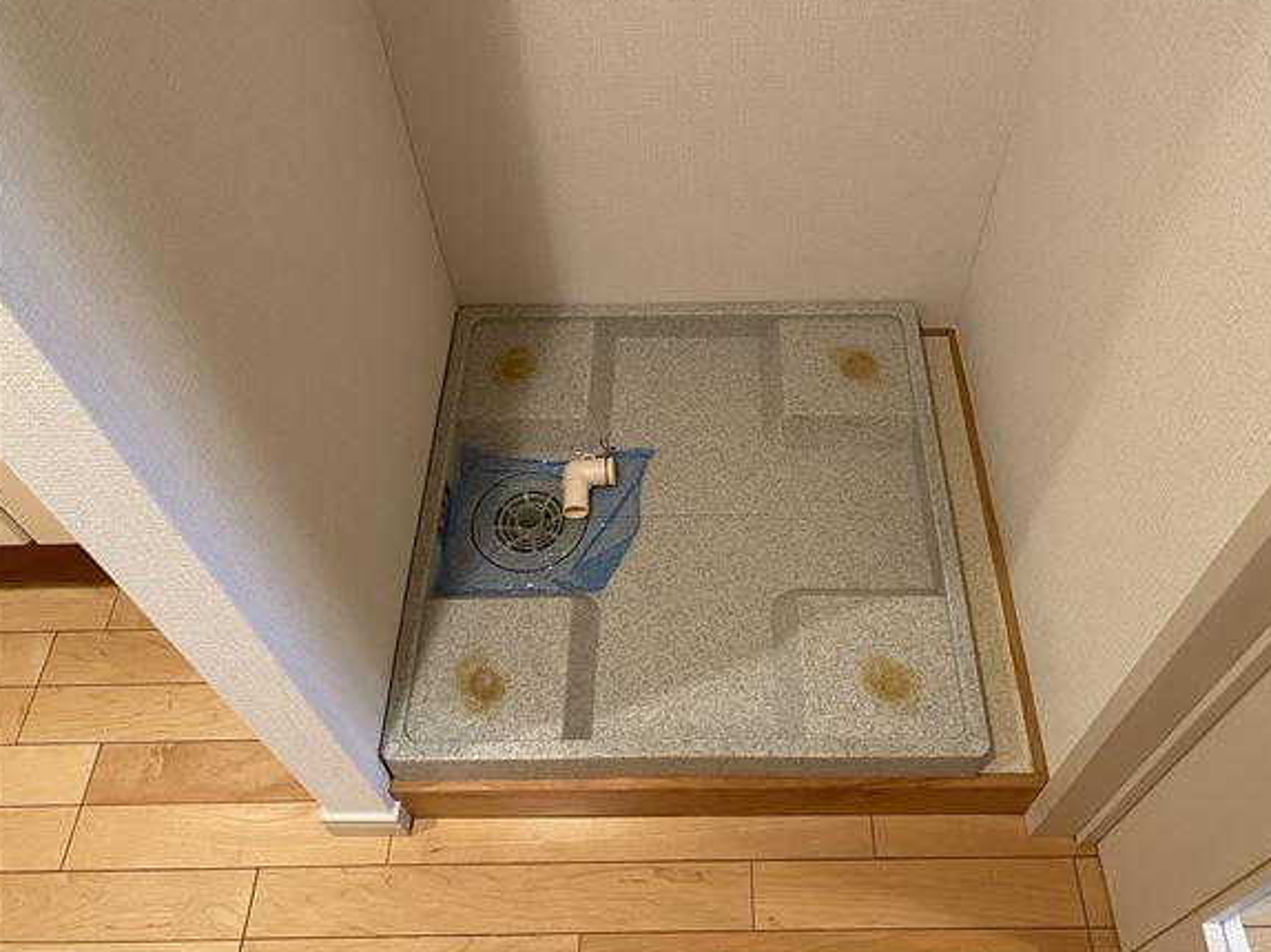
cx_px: 695
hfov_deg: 61.6
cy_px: 427
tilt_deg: -54.1
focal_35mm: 29
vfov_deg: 48.1
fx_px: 1064
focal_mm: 4.25
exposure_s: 1/50
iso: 200
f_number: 1.8
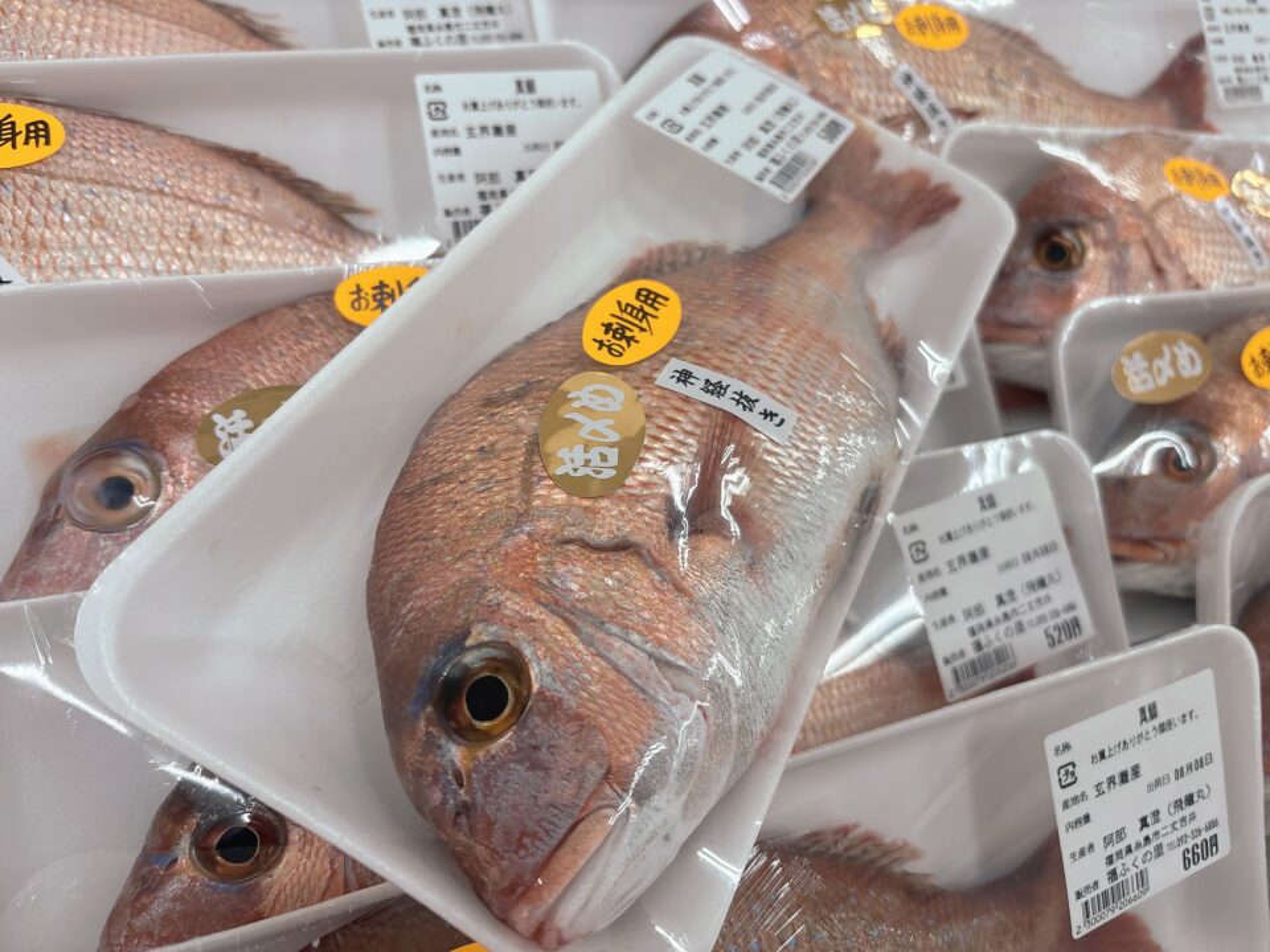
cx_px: 635
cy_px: 476
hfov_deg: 67.3
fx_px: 954
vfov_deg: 53.1
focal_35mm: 26
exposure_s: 1/120
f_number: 1.6
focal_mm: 5.96
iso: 80
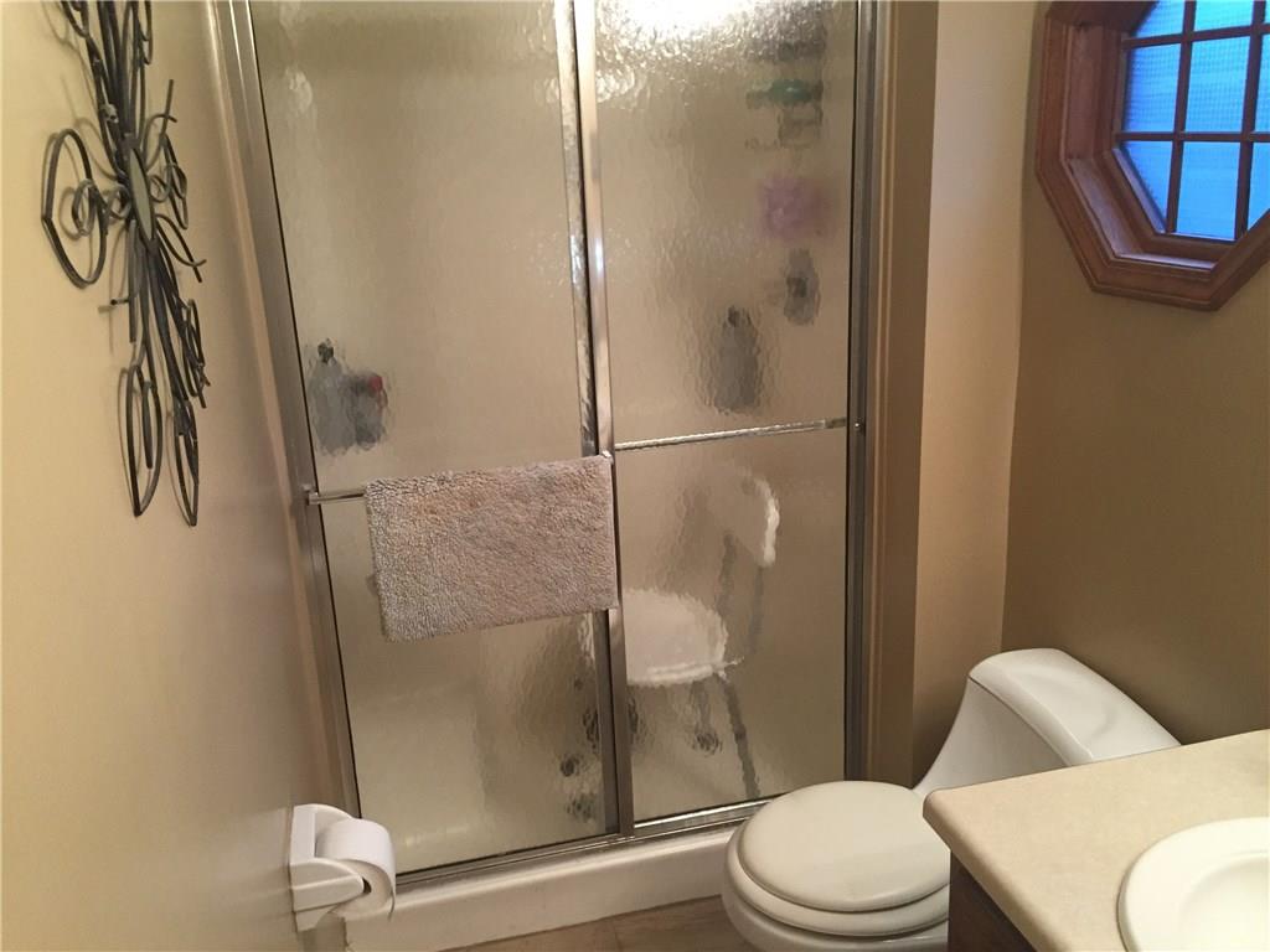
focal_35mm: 29
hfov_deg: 61.7
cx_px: 635
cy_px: 476
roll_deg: +2.4
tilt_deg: -16.6
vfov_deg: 48.2
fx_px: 1064
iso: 125
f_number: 2.2
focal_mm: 4.15
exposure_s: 1/30
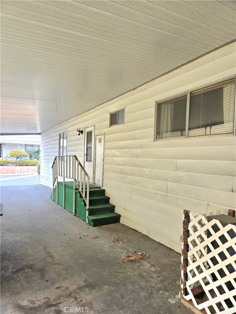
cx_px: 118
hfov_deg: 58.9
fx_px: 209
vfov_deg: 73.9
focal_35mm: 23
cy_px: 157
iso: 80
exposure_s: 1/182
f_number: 1.8
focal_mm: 5.4
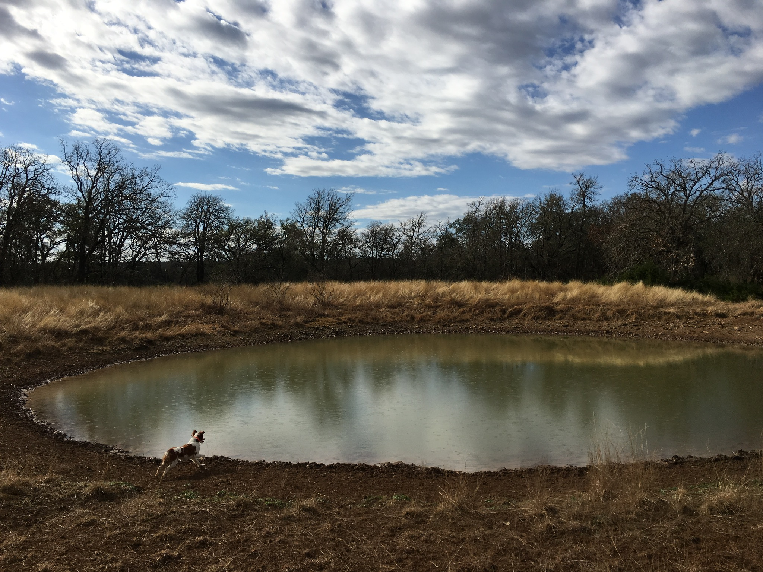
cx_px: 382
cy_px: 286
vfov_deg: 48.2
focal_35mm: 29
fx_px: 639
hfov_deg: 61.7
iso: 25
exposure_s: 1/2849
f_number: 2.2
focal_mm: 4.15
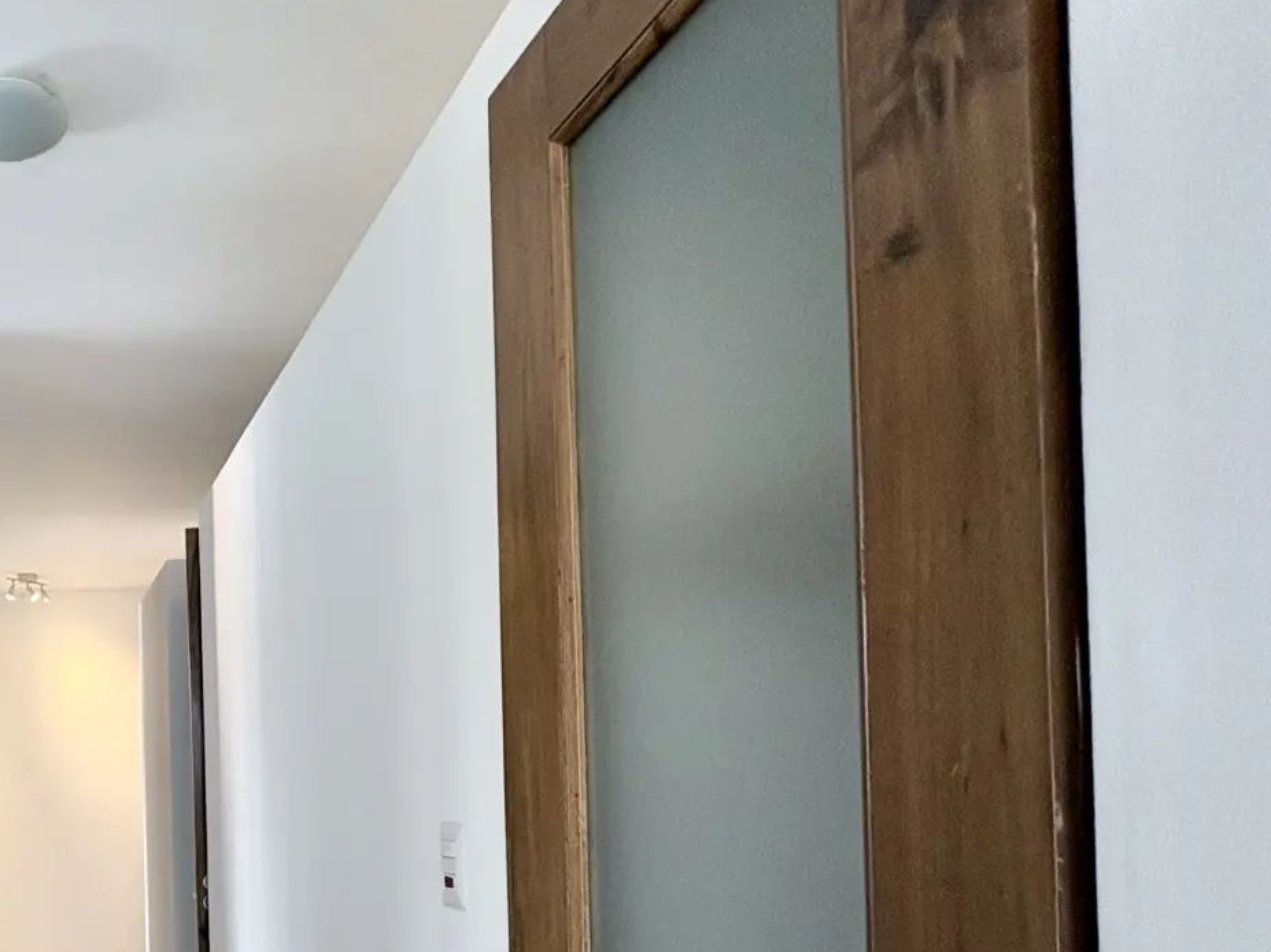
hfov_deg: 50.7
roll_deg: +2.3
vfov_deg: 45.2
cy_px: 793
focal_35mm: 29
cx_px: 22
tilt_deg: +0.5
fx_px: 1065
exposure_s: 1/60
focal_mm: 2.22
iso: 250
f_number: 2.2
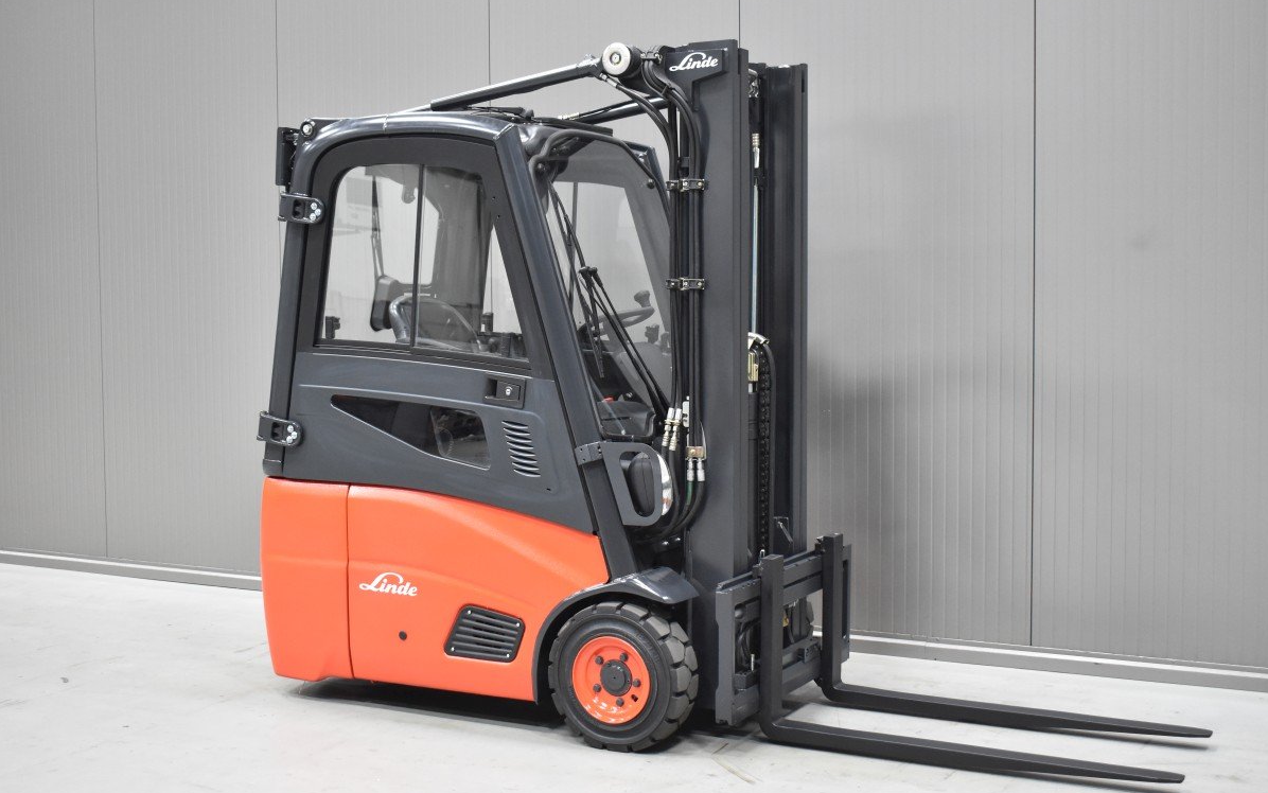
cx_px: 635
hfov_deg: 43.5
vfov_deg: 28.0
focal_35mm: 46
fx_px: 1590
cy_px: 392
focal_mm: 30
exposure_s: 1/40
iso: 2000
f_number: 4.5
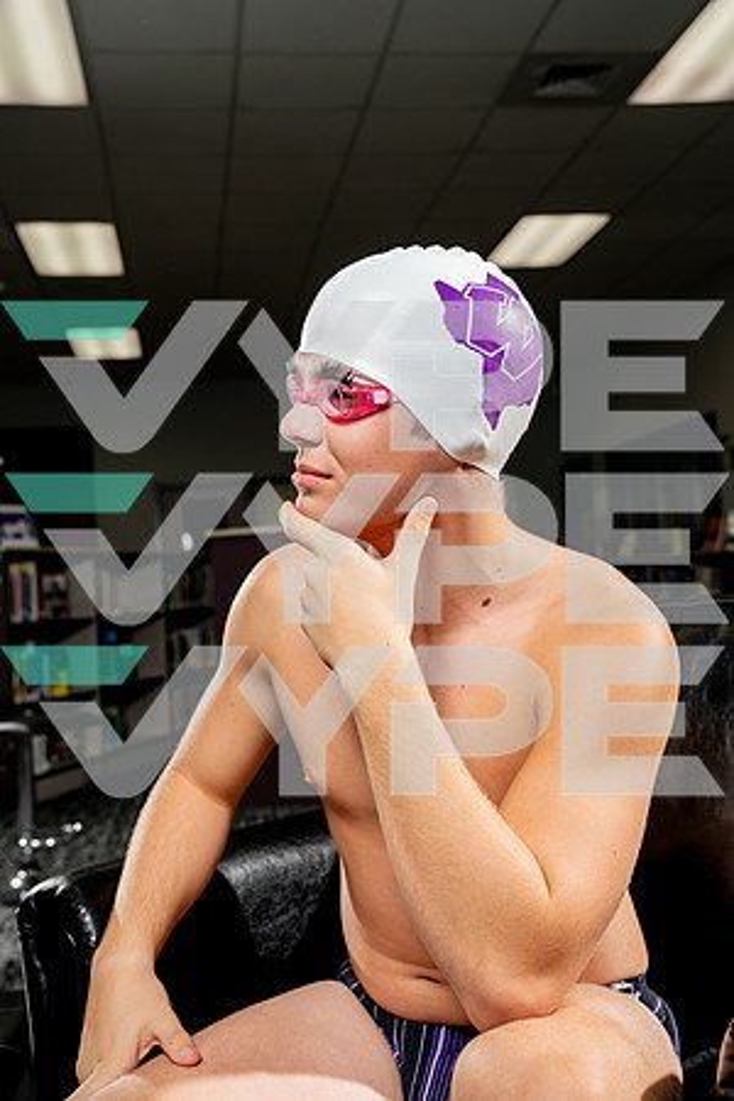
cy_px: 550
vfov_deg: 45.4
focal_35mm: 43
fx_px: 1315
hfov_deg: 31.2
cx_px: 367
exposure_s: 1/250
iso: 320
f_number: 5.6
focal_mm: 43
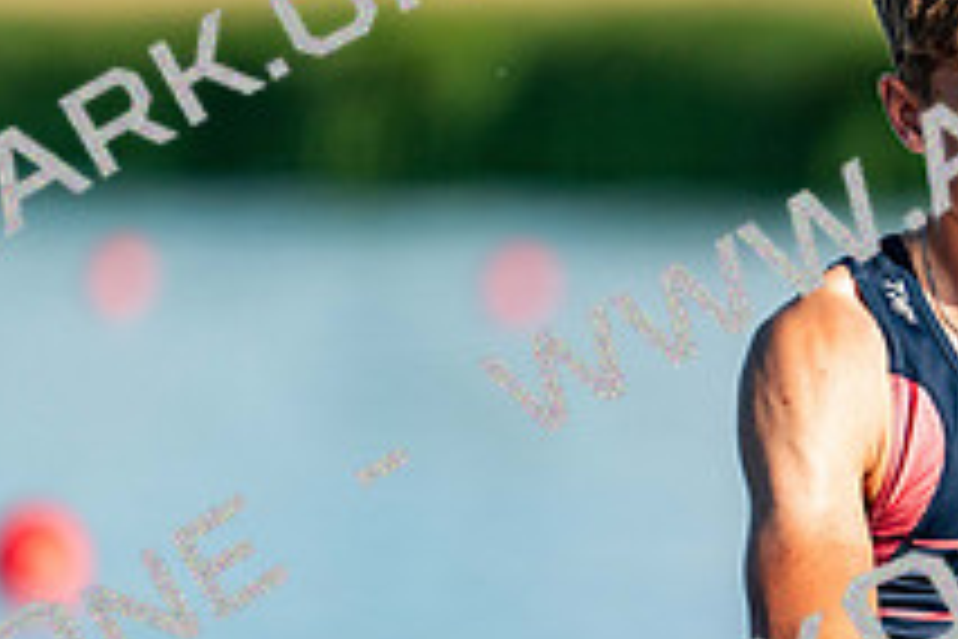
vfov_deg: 1.3
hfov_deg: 1.9
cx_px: 1034
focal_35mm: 1089
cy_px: 446
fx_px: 28977
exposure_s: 1/2500
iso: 320
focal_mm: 400
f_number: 4.5
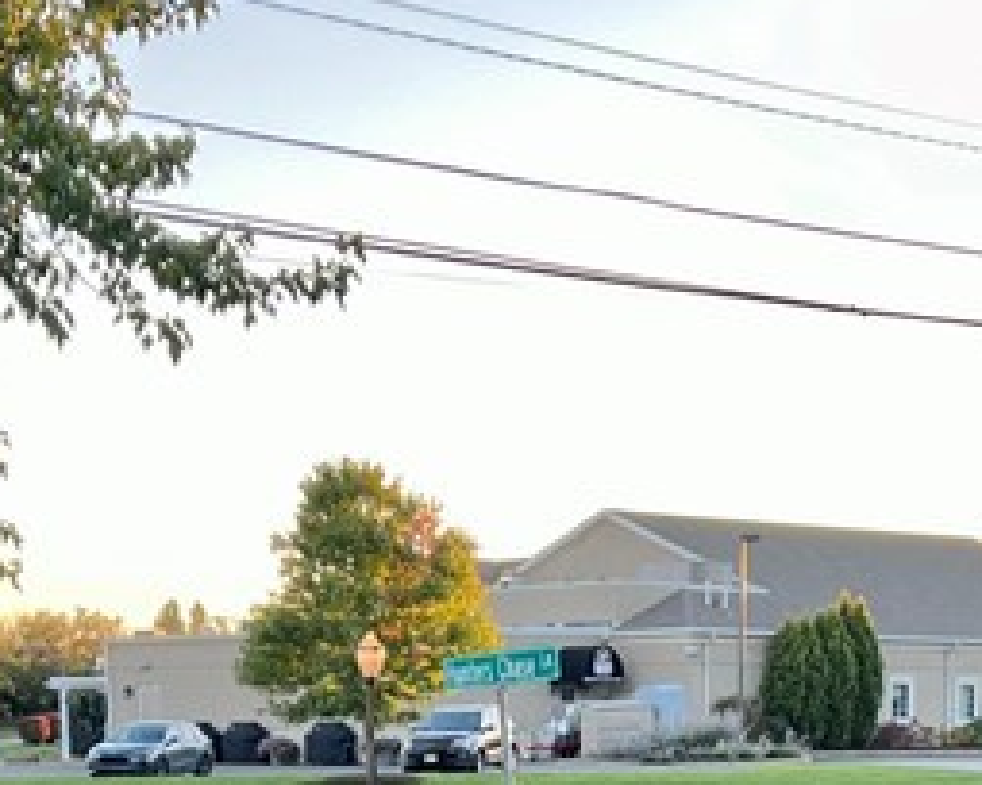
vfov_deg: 14.2
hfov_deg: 18.8
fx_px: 2964
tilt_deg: -8.1
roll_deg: +0.3
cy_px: 1127
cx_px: 512
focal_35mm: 102
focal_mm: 5.7
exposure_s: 1/180
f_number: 1.5
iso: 40
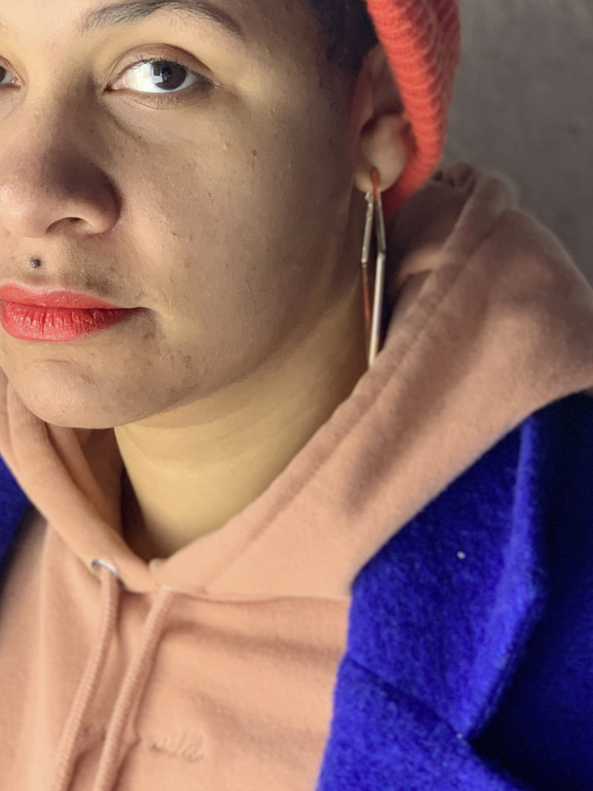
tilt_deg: +0.5
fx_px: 2467
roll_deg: -0.4
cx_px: 200
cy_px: 148
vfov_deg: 18.0
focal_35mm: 108
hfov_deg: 13.7
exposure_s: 1/122
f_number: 2.4
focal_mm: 6
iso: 80
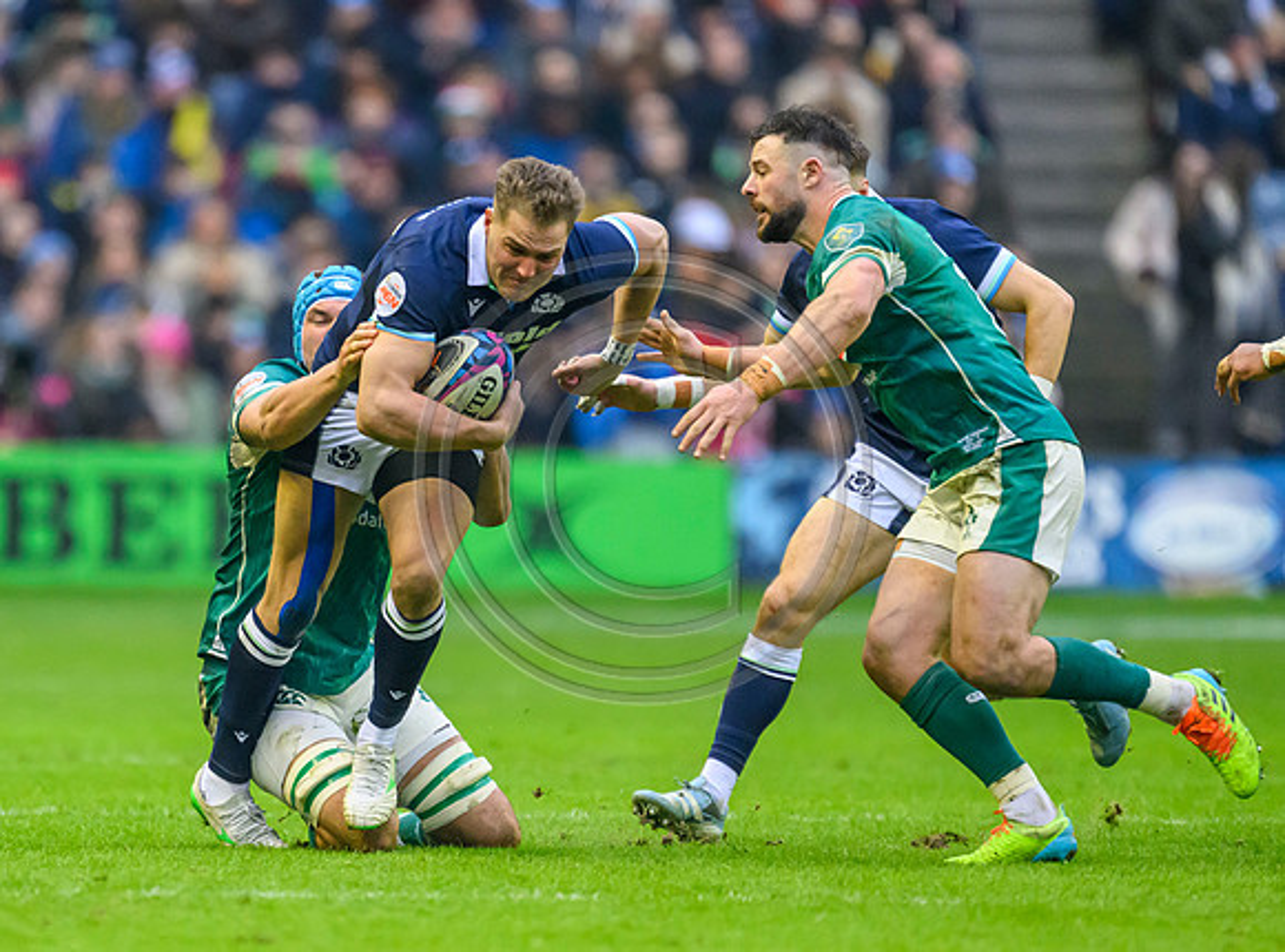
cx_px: 406
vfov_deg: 1.8
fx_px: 31036
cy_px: 535
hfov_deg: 2.4
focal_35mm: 840
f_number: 4
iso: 5000
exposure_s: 1/1600
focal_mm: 560
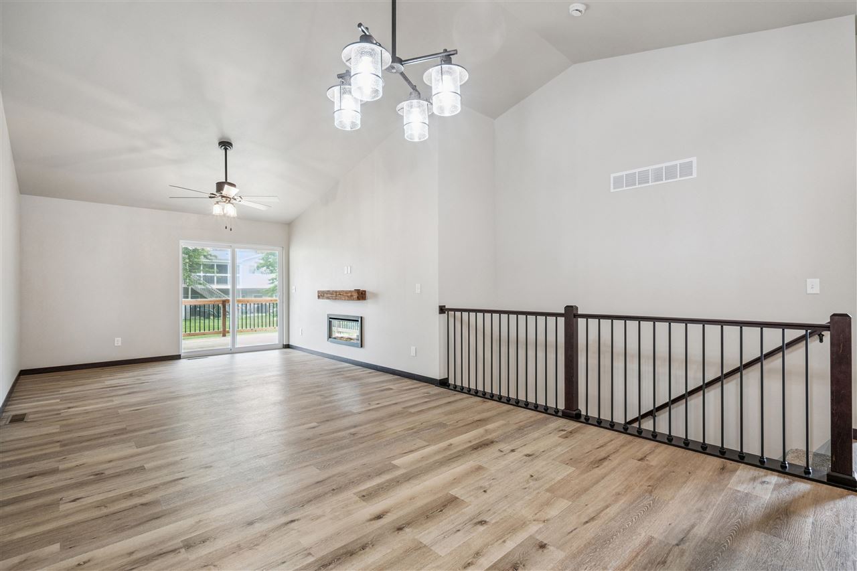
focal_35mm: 16
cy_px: 286
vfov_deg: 73.7
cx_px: 428
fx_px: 381
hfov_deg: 96.7
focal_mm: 16
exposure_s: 1/25
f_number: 8
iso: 800
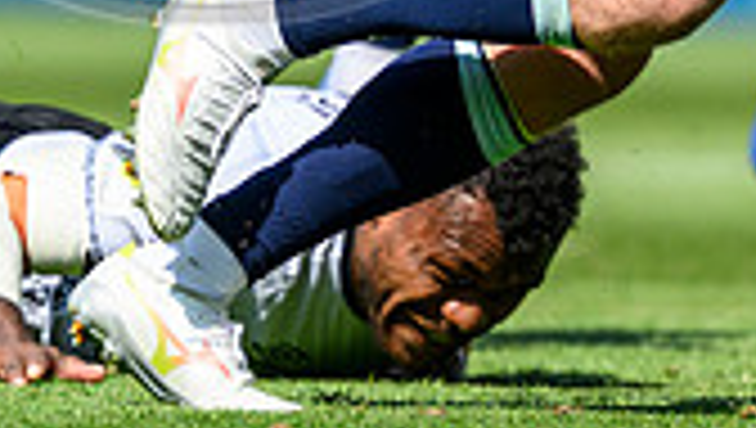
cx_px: 458
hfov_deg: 1.0
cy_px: -179
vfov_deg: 0.6
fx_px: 41869
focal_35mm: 2086
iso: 250
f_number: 2.8
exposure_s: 1/4000
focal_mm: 400
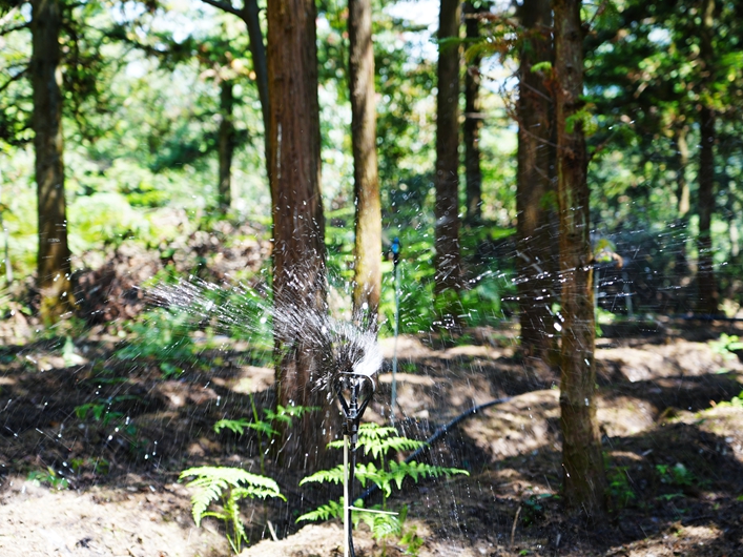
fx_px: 1588
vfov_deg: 19.9
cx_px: 388
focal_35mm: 74
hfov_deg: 26.3
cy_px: 278
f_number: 4
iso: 100
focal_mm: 68
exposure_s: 1/80
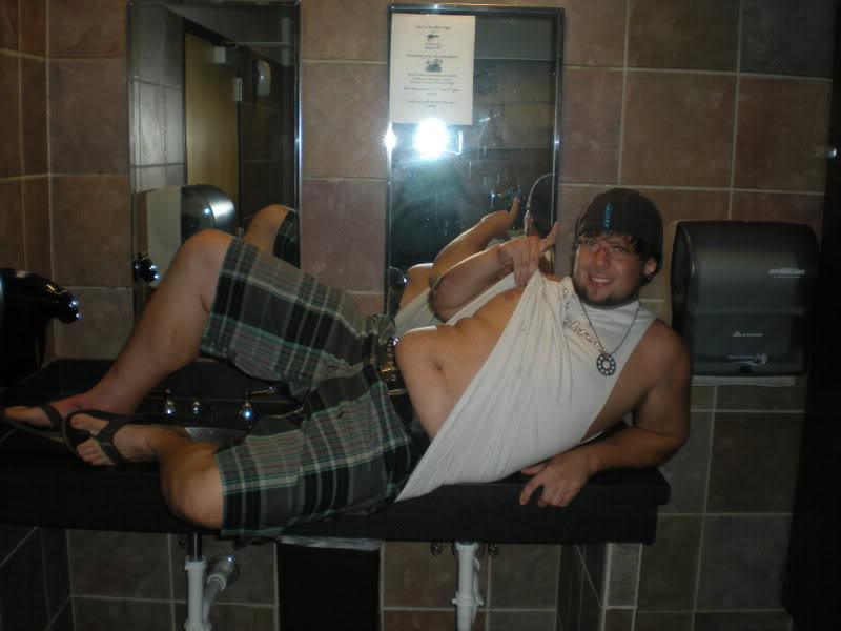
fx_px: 923
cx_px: 420
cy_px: 316
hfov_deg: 49.0
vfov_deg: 37.7
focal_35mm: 38
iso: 75
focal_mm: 6.3
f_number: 3.1
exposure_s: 1/60
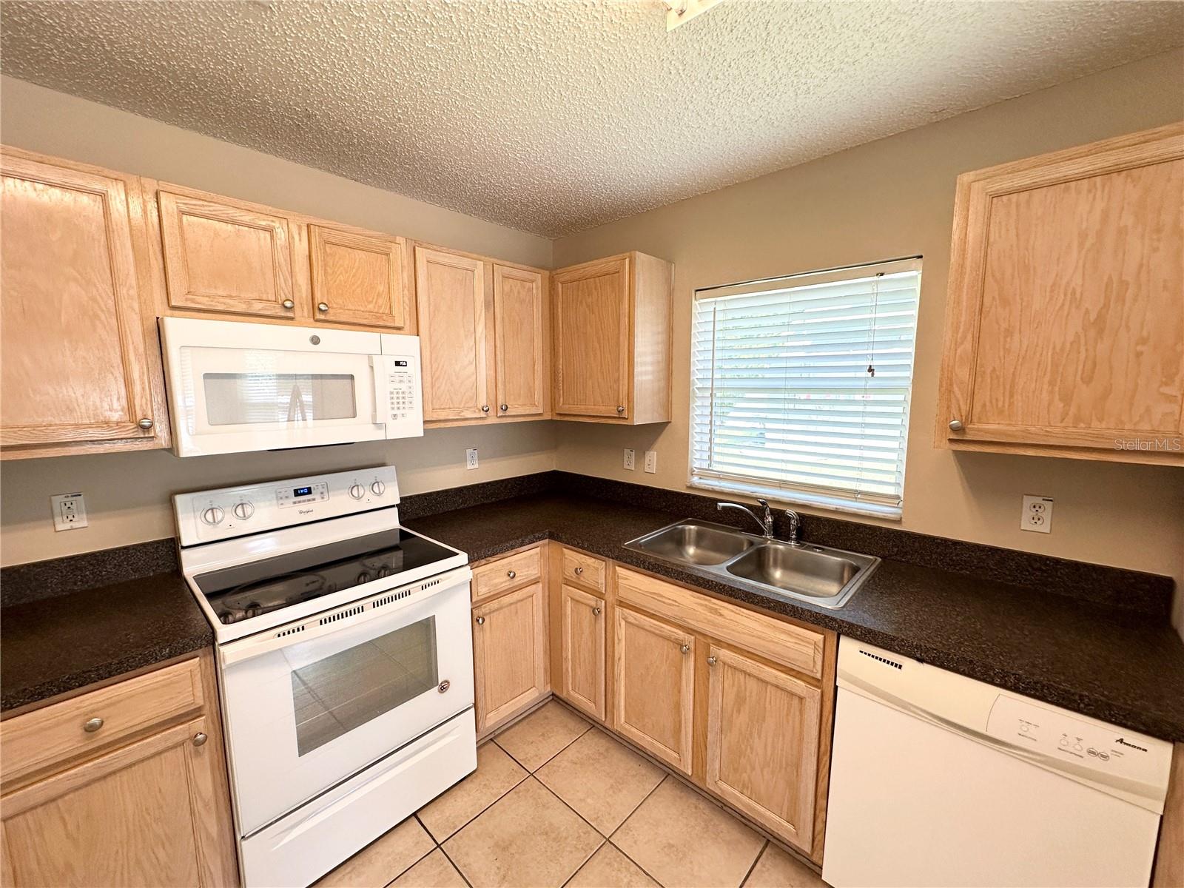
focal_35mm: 14
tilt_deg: -7.2
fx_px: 479
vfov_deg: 85.7
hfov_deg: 102.1
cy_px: 444
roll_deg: +0.4
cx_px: 592
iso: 100
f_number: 2.2
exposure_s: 1/120
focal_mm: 2.22
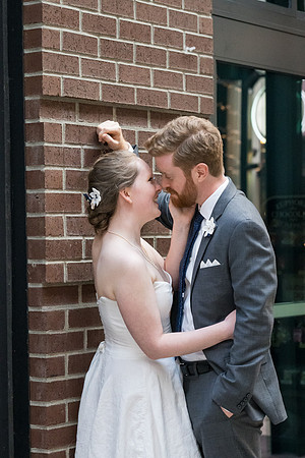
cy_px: 229
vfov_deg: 20.6
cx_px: 152
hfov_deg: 13.8
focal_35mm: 99
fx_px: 1258
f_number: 4
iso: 3200
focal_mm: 66
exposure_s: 1/250
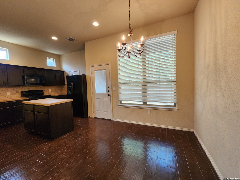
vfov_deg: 89.9
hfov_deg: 106.2
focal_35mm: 13
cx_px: 120
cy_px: 90
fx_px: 90
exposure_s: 1/60
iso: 160
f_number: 2.2
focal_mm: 2.2
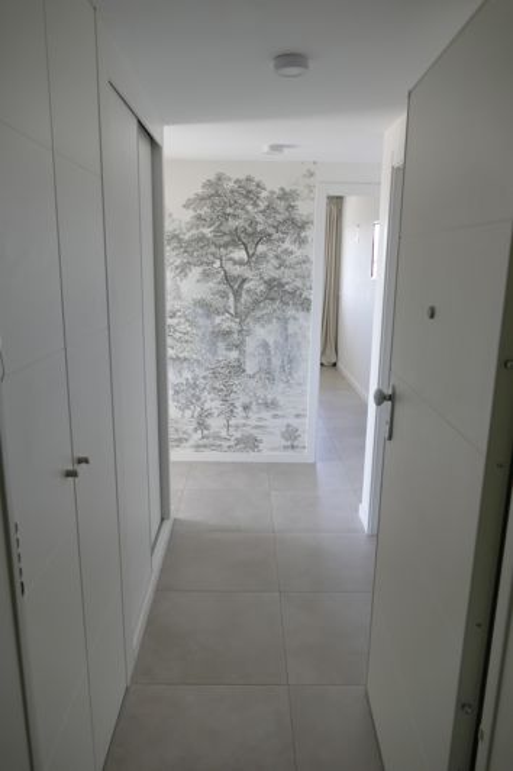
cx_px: 256
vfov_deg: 71.5
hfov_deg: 51.2
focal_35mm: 25
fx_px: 535
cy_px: 386
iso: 200
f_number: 2.8
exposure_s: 1/60
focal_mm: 9.12
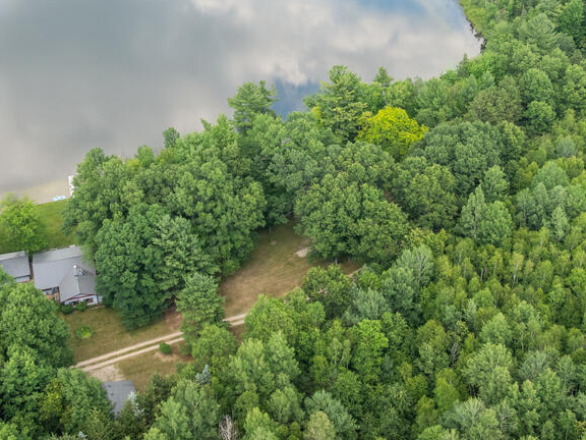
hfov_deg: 38.2
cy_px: 147
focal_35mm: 50
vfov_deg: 28.9
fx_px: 846
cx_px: 316
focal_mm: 12.29
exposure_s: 1/80
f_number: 8
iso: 100
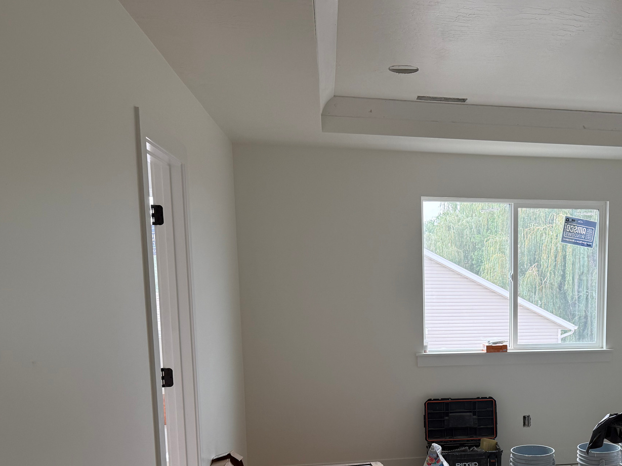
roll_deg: -0.1
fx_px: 719
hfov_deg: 44.1
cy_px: 361
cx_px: 514
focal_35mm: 40
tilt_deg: -7.0
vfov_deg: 35.0
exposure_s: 1/323
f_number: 1.78
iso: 100
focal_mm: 6.76
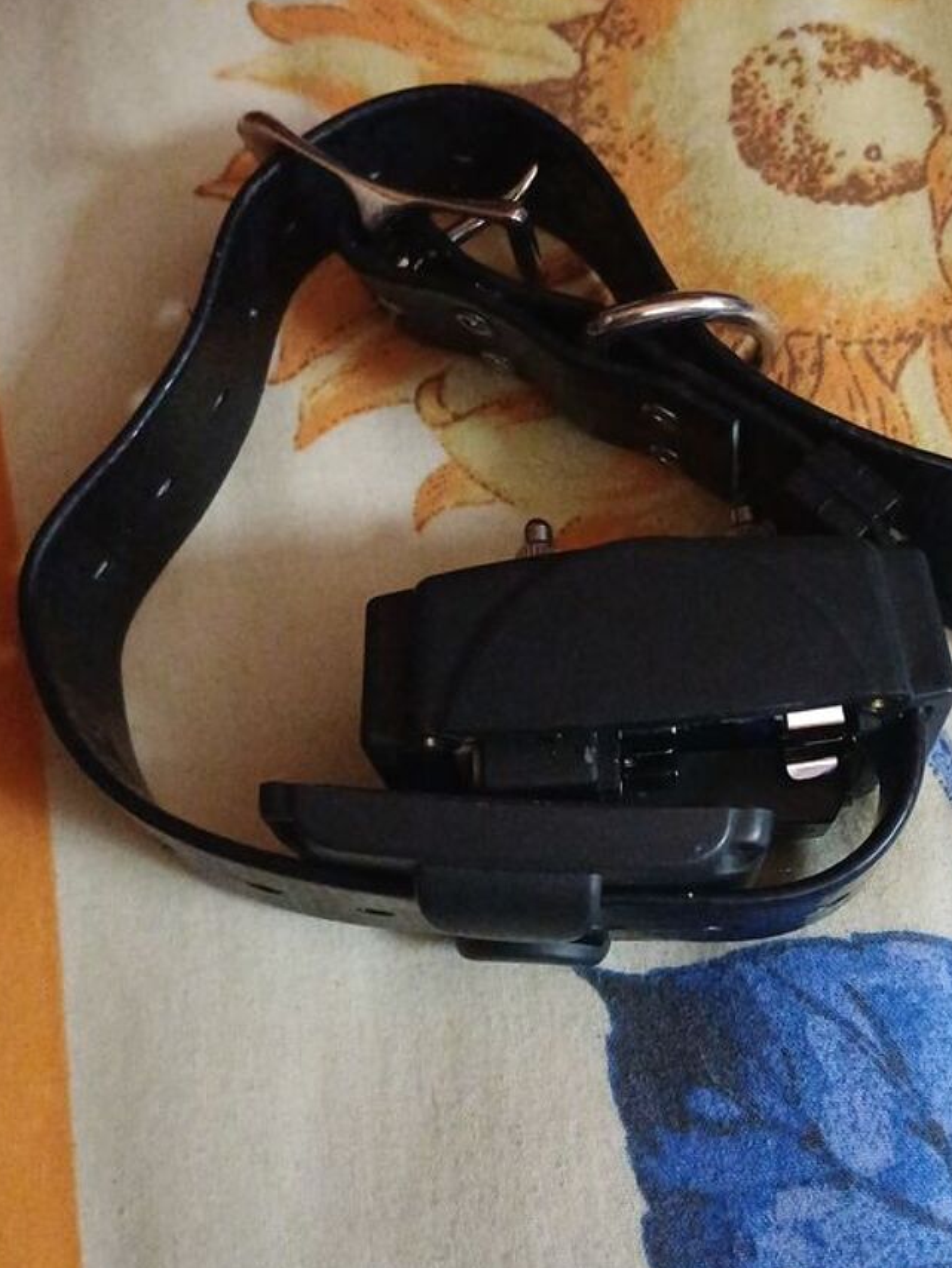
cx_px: 616
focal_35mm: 39
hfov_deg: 36.5
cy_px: 731
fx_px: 1429
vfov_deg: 47.7
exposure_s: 1/14.3
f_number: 1.8
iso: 1600
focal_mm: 4.65
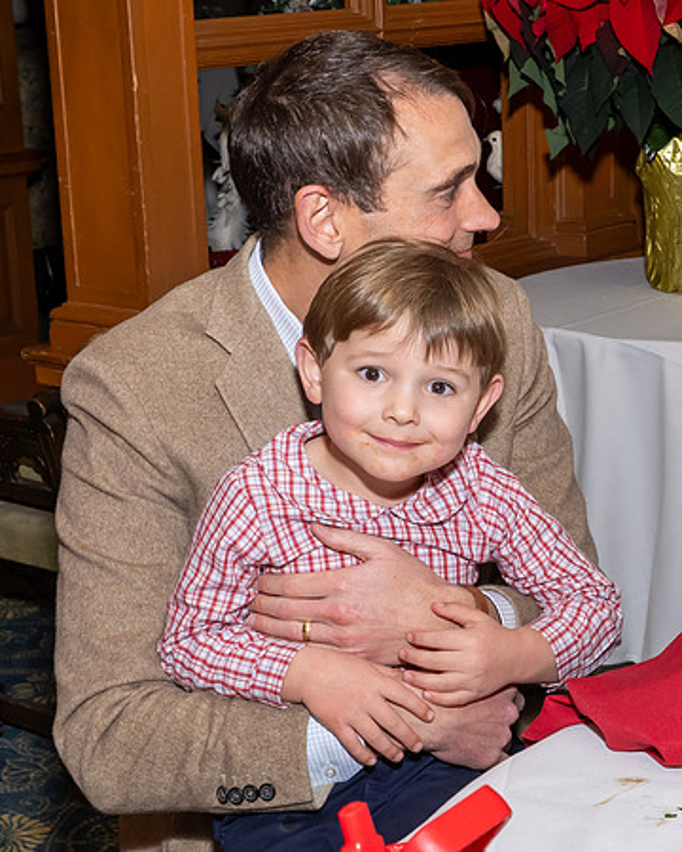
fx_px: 1933
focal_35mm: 77
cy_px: 457
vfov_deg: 24.9
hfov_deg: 19.9
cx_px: 462
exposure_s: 1/250
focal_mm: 30
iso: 800
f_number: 8
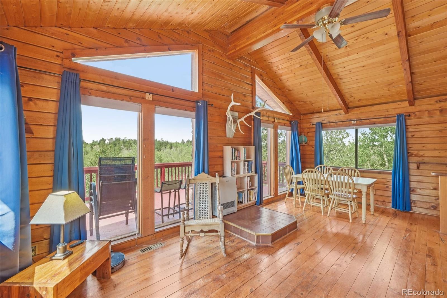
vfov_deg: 77.3
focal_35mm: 15
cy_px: 149
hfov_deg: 100.4
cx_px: 224
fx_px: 186
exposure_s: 1/25
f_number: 8
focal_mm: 10
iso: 800
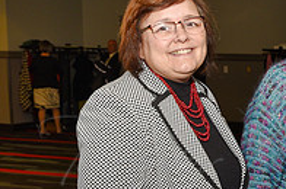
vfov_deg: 15.6
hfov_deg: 22.2
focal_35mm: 86
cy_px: 181
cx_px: 328
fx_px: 682
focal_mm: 29
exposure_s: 1/60
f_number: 5
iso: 200
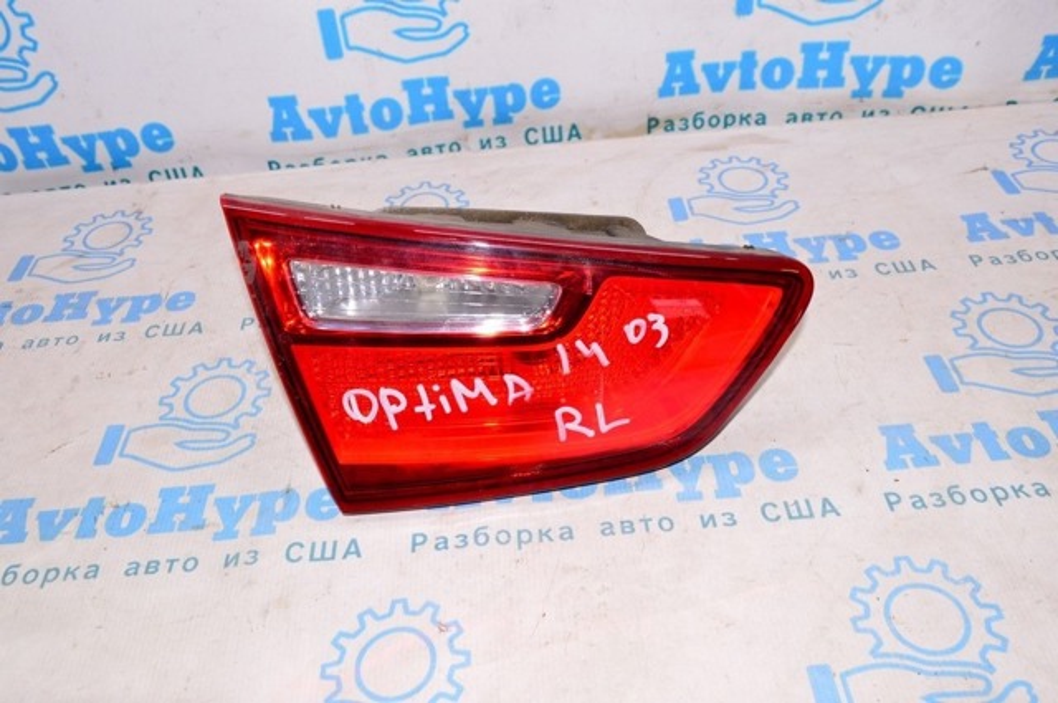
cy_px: 352
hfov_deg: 59.6
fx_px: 925
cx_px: 529
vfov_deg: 41.6
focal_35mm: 32
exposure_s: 1/200
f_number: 8
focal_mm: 21
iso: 1600
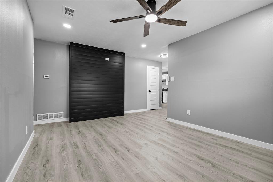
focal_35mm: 15
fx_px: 114
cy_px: 91
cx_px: 136
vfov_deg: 77.3
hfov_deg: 100.4
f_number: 3.2
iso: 160
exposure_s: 1/15
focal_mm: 10
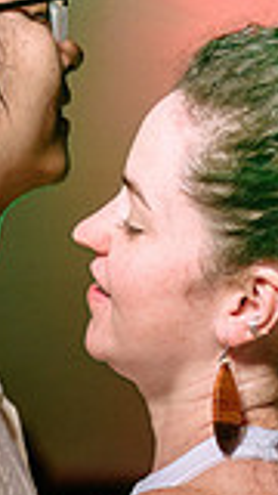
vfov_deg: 11.0
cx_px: -33
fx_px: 2569
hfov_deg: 6.2
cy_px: 403
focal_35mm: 196
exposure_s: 1/60
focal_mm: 50
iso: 1000
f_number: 2.8
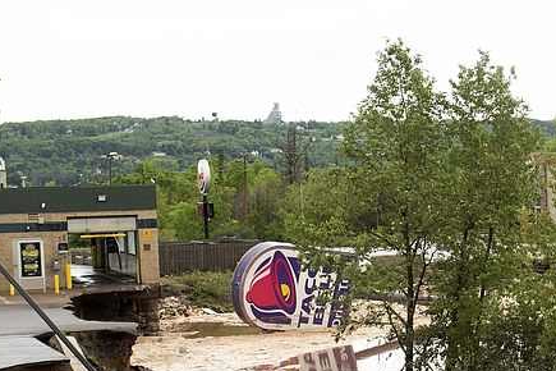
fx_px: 1484
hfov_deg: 20.9
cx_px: 481
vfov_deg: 14.1
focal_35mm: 96
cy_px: 336
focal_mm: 29
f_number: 4
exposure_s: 1/400
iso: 200
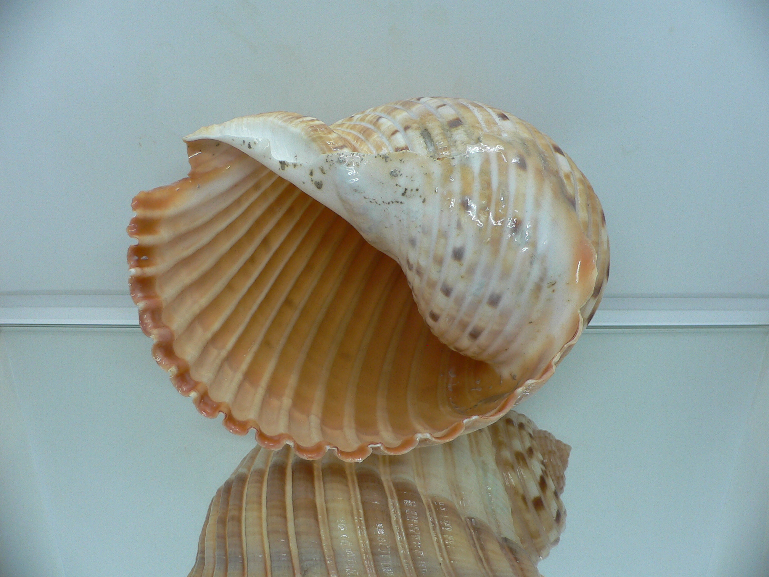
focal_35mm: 35
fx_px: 778
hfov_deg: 52.6
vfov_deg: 40.7
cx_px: 384
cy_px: 288
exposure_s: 1/60
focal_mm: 4.6
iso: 100
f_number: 2.8
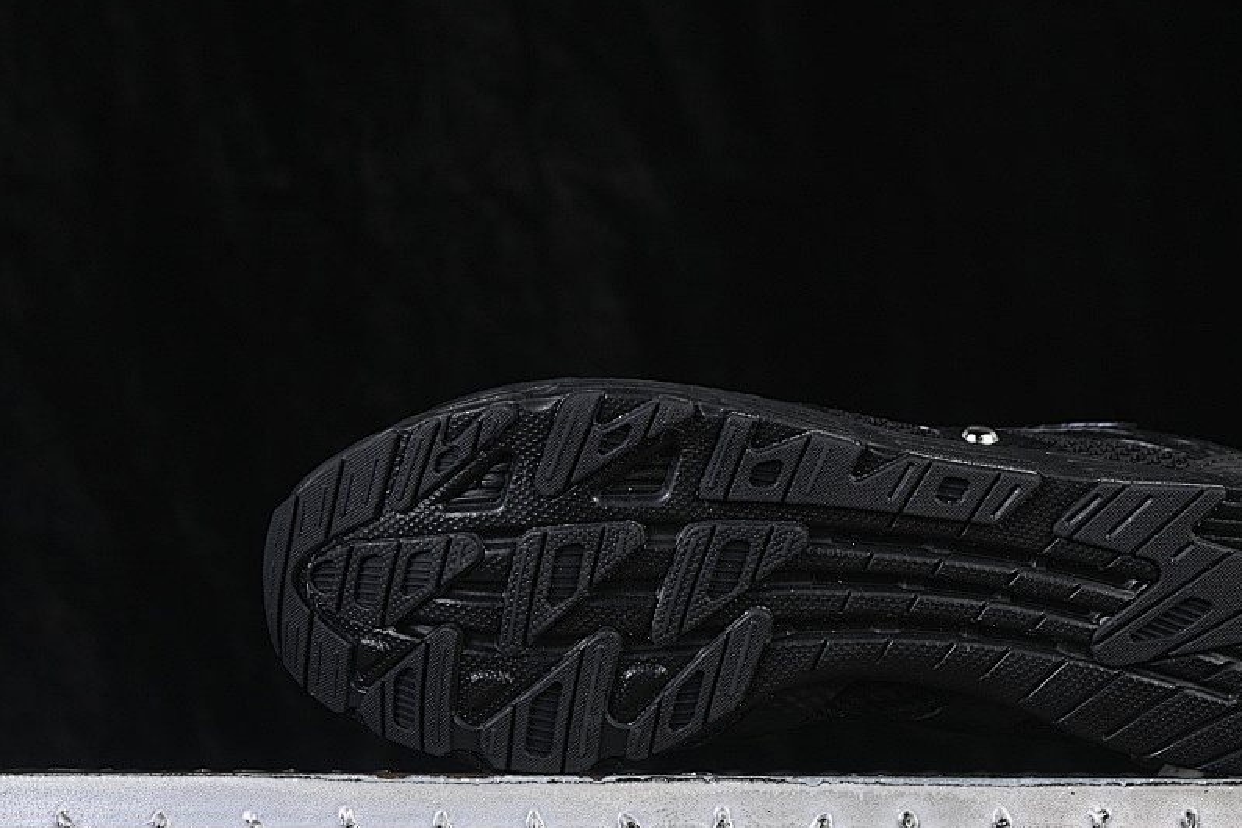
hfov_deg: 19.9
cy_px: 421
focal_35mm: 102
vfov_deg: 13.4
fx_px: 3518
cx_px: 843
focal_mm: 50
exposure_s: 1/60
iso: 160
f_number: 6.3
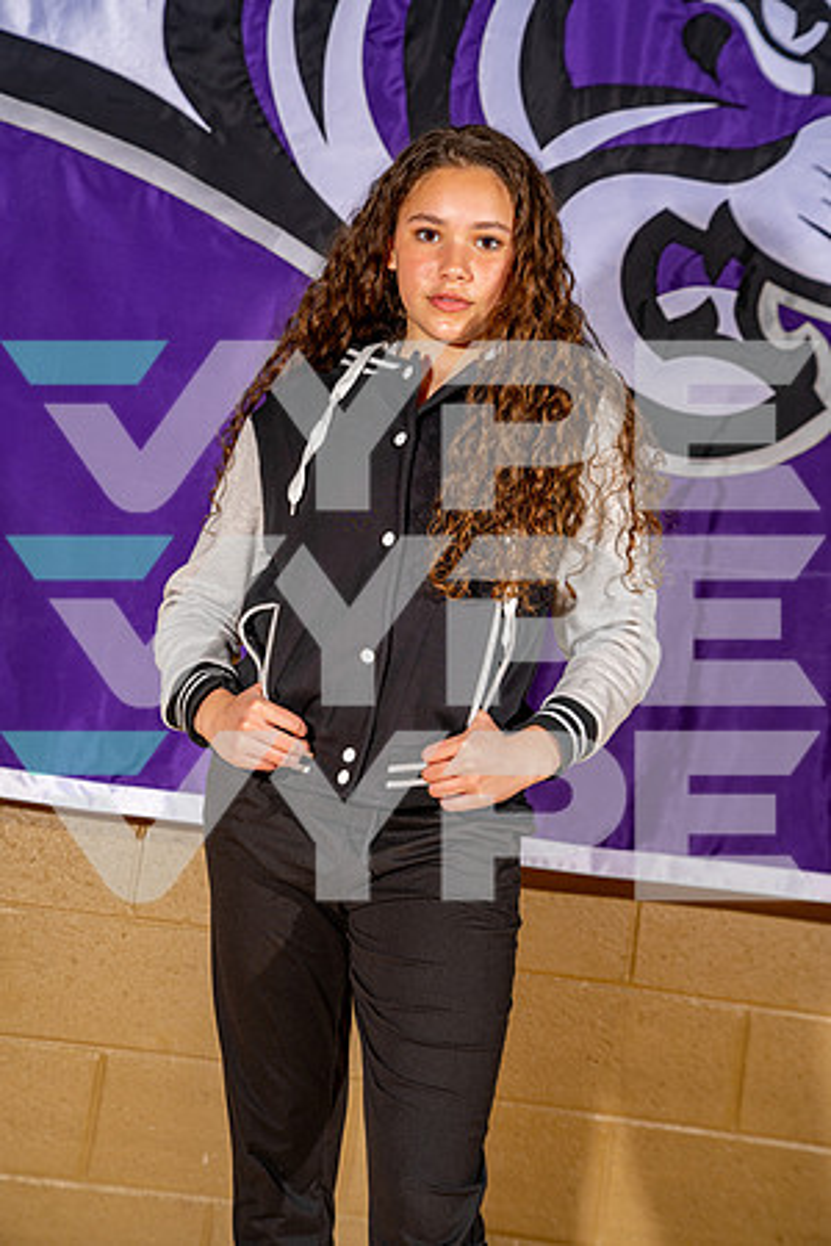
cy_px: 623
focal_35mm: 63
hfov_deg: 21.6
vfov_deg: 31.9
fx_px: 2181
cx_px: 416
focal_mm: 63
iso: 100
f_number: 5.6
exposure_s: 1/125
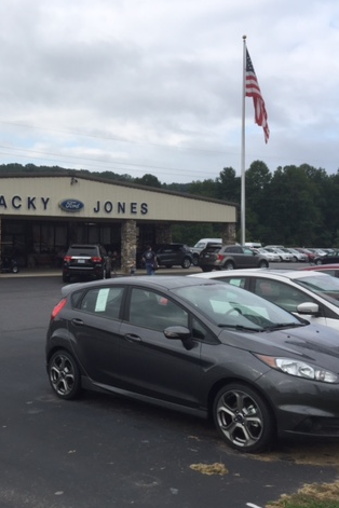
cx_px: 70
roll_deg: -1.5
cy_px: 253
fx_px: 579
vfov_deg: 47.4
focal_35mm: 41
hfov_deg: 31.8
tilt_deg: +0.2
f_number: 2.2
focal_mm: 4.15
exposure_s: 1/842
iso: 32
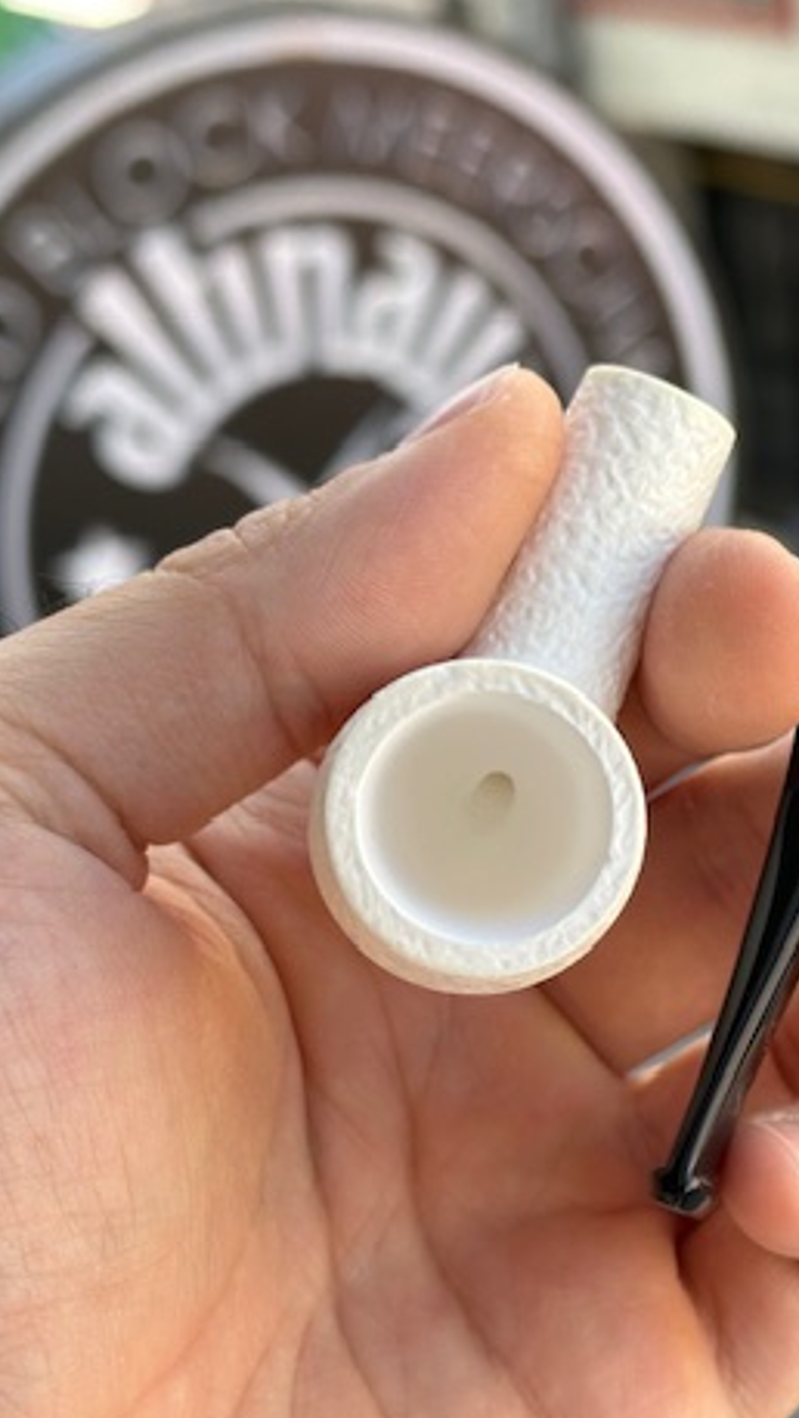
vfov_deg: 29.0
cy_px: 697
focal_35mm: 73
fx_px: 2746
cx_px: 669
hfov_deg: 16.4
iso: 64
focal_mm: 6.86
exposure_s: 1/373
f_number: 1.78
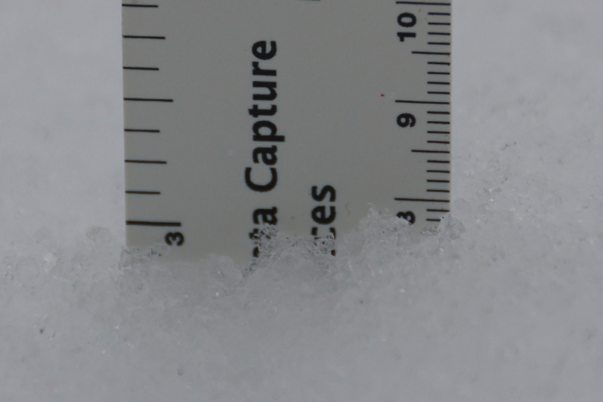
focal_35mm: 375
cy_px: 201
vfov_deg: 3.7
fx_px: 6279
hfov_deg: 5.5
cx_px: 302
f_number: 6.3
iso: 400
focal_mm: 250
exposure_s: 1/100
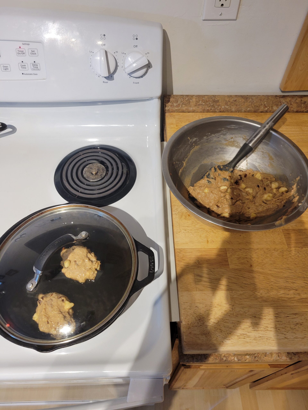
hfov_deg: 53.1
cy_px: 205
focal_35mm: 26
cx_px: 154
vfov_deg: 67.3
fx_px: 308
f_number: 1.8
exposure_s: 1/60
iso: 250
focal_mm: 5.4
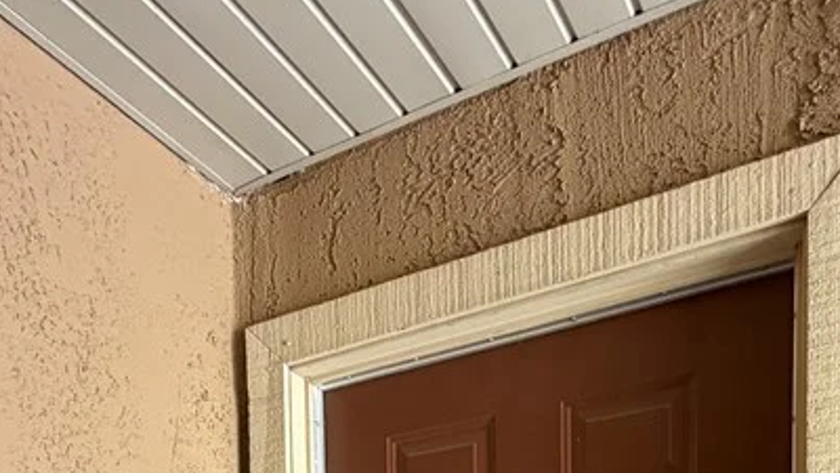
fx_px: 869
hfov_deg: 51.6
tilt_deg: -3.0
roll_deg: +1.1
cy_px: 780
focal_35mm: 39
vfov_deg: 22.4
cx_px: 452
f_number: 2.2
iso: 320
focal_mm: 2.22
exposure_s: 1/121
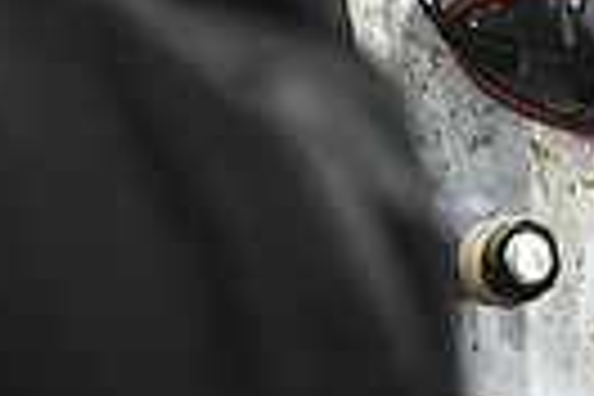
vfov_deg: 1.8
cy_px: -398
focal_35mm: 749
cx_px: 738
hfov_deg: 2.8
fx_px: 12358
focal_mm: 170
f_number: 4.5
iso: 1600
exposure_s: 1/1000
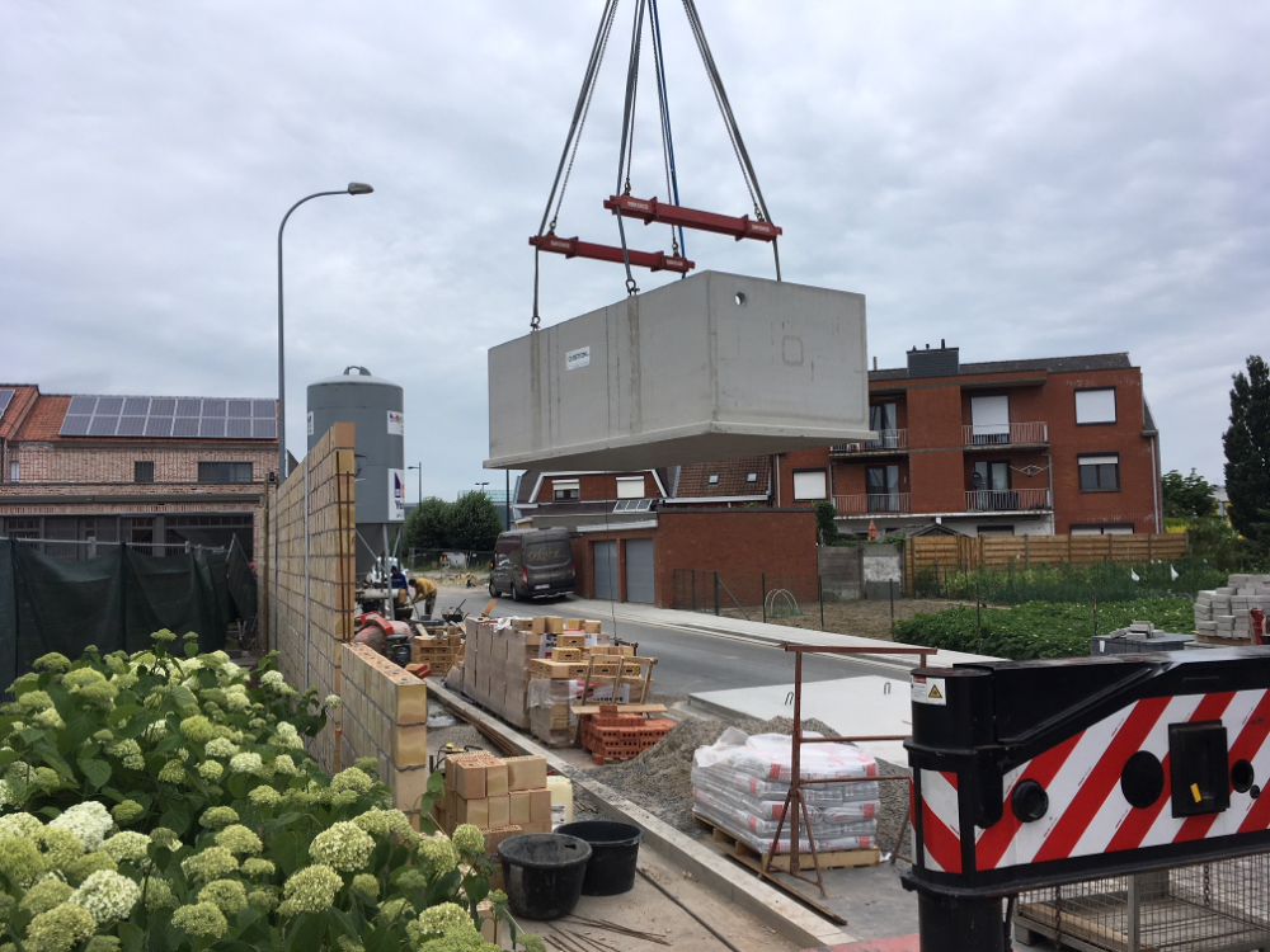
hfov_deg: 61.7
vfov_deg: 48.2
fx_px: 1064
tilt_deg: +2.8
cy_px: 476
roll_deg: +0.7
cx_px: 635
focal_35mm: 29
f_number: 2.2
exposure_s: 1/1241
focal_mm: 4.15
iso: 25
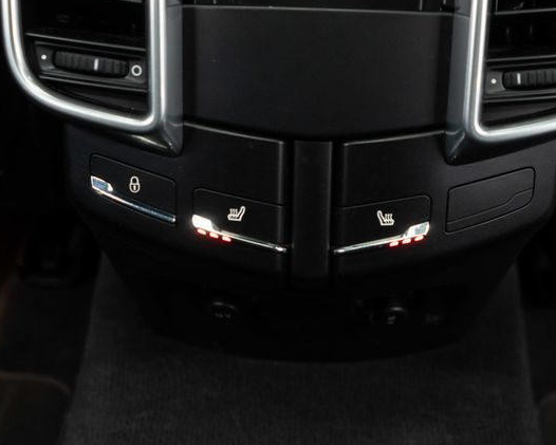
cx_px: 312
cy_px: 220
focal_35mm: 48
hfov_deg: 38.7
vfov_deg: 31.5
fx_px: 790
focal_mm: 28
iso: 1250
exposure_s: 1/50
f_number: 3.2
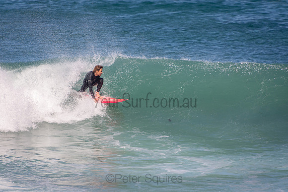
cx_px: 144
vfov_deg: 2.3
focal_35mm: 600
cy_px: 96
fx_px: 4801
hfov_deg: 3.4
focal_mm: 400
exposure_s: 1/1250
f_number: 5.6
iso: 220
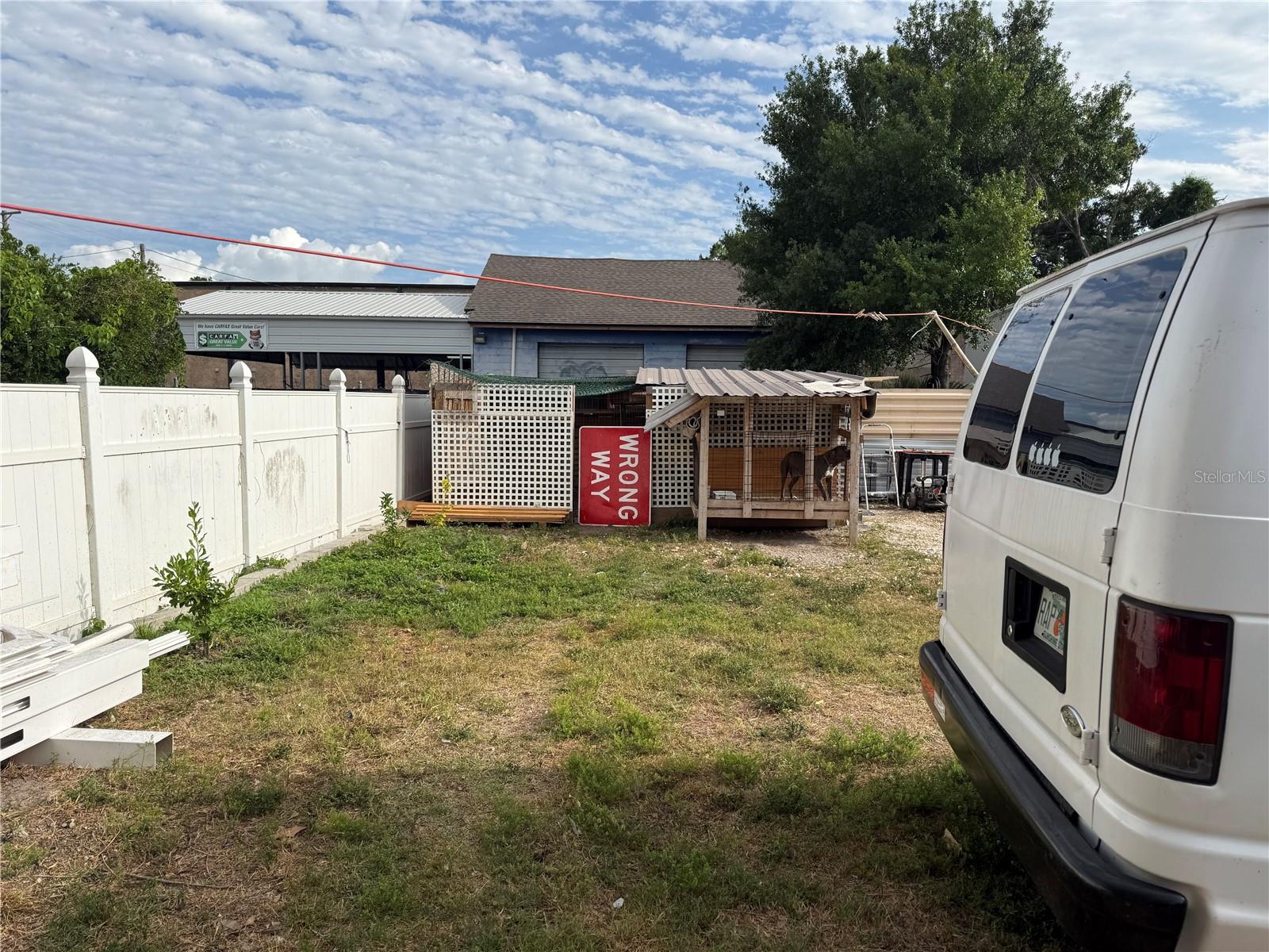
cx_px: 634
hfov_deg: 71.6
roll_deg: -0.4
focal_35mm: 24
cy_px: 476
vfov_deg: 56.8
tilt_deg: -4.2
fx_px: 880
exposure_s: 1/5319
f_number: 1.78
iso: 80
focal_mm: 6.76
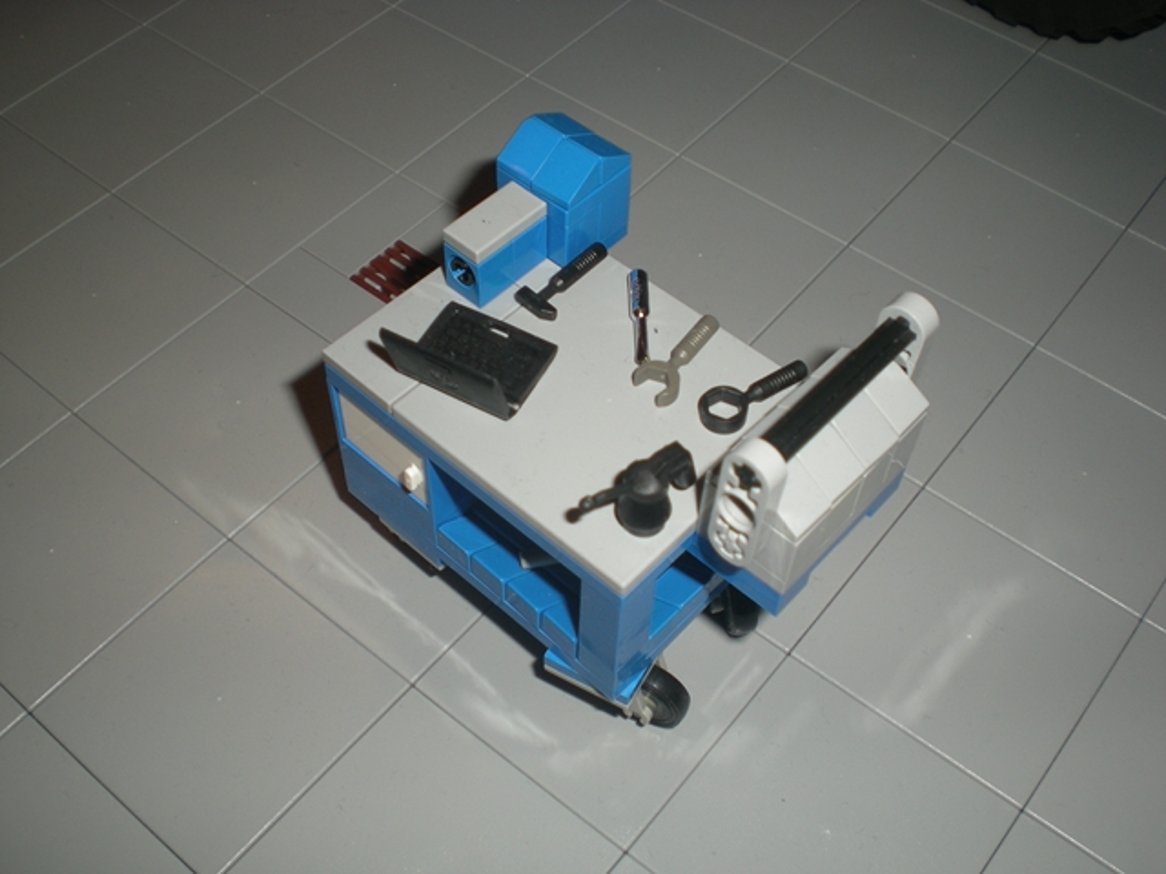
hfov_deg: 49.0
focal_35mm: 38
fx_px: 1280
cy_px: 437
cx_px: 583
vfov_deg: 37.7
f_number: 3.1
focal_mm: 6.3
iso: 50
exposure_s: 1/60
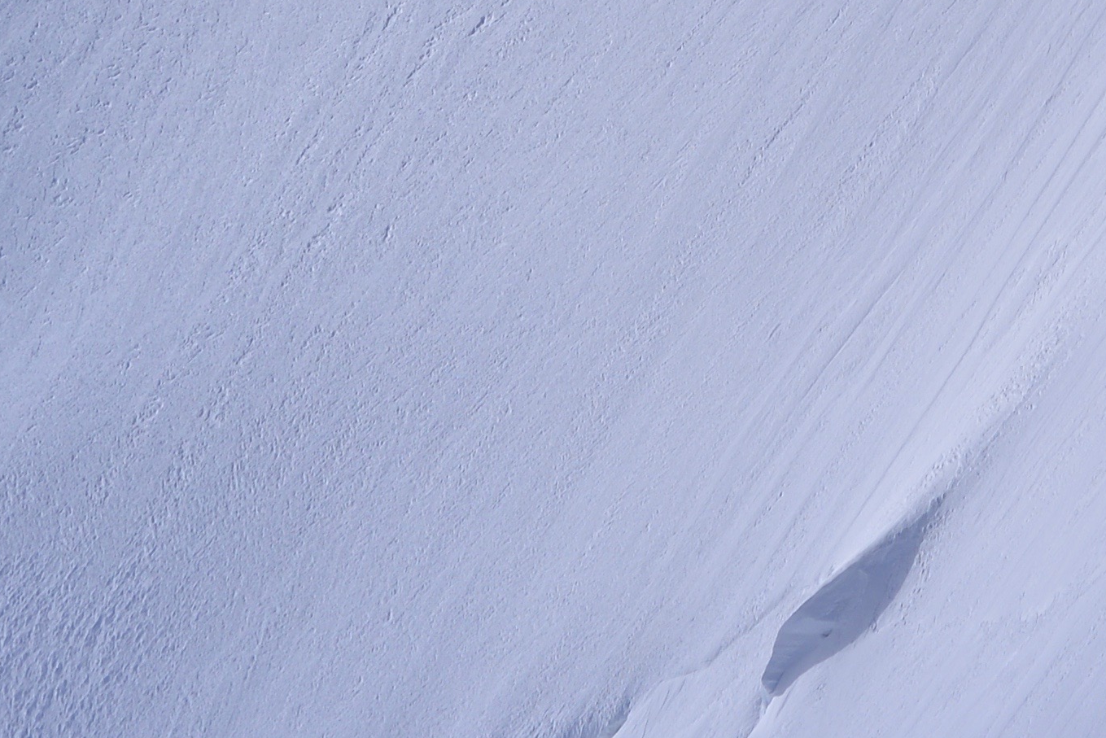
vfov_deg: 6.1
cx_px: 1303
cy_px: -804
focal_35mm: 217
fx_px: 6668
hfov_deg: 9.4
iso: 125
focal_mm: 50
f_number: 64
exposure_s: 1/1250
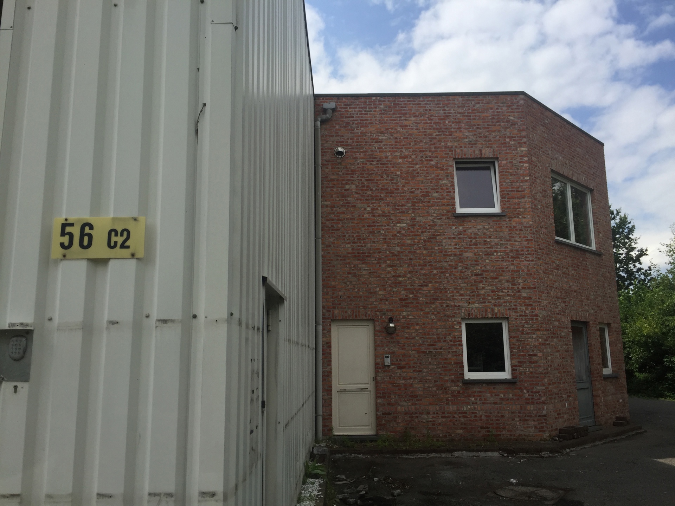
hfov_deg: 61.7
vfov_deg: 48.2
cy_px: 253
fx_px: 565
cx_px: 338
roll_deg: -0.7
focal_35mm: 29
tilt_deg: +9.7
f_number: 2.2
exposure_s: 1/2083
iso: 32
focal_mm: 4.15
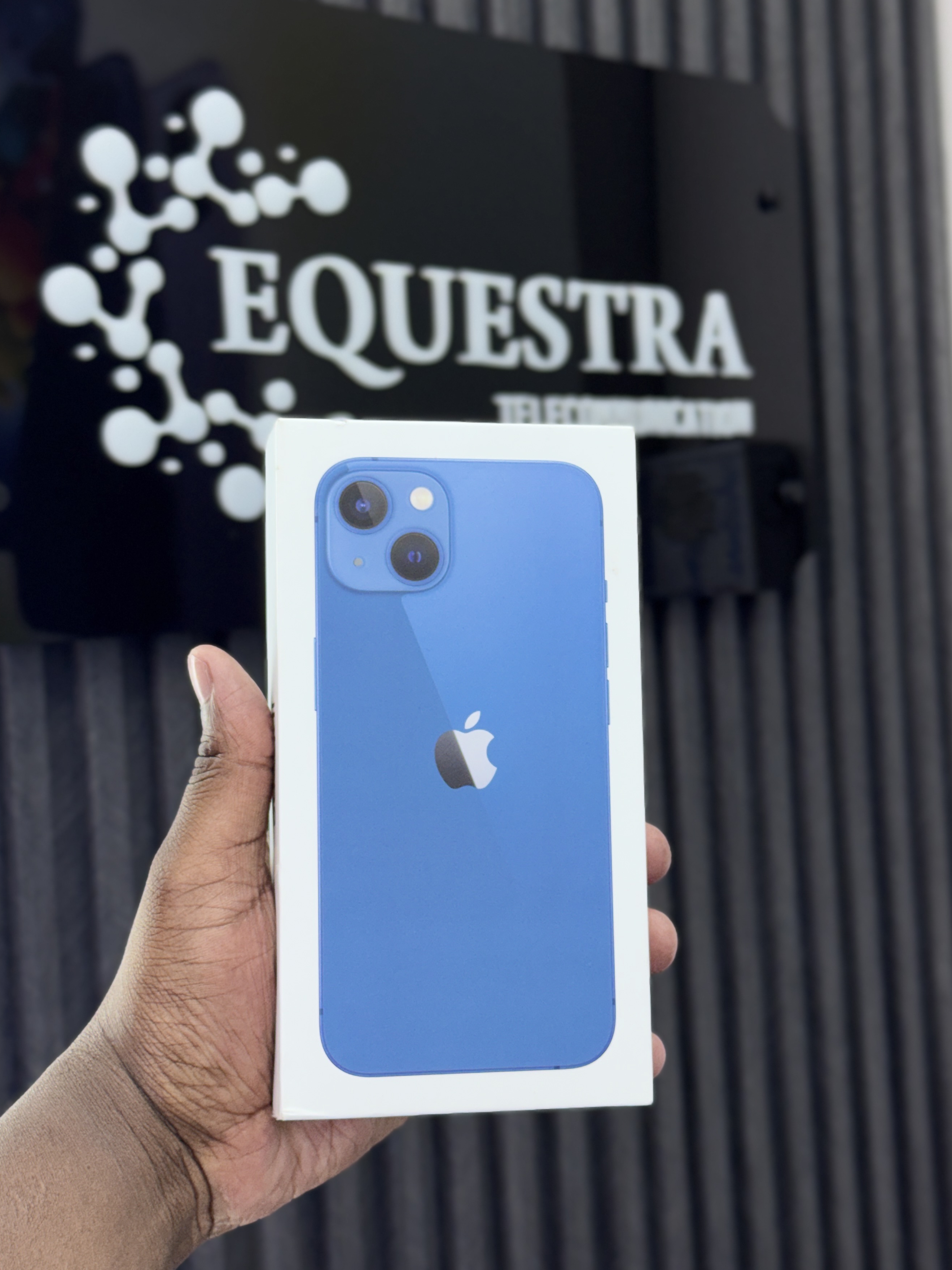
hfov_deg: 26.6
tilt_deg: +0.2
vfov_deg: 34.9
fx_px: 2017
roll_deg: +4.4
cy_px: 620
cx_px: 477
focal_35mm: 55
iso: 64
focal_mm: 6.76
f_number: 1.78
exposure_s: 1/100
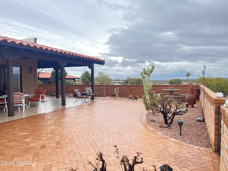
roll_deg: +0.6
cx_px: 114
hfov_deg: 67.3
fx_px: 171
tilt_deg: -1.8
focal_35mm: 26
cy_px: 86
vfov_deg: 53.1
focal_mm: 5.7
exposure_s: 1/252
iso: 40
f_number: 1.5
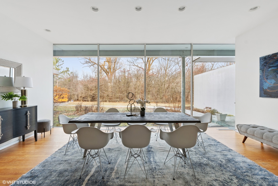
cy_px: 93
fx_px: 116
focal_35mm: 15
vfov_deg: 77.3
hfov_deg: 100.4
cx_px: 139
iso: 200
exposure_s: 1/10
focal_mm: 10
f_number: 8
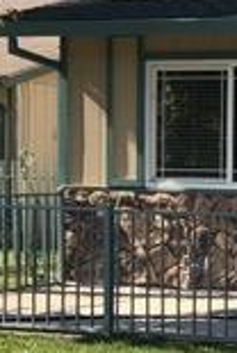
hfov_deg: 9.6
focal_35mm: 120
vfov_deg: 17.0
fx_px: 1180
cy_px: 210
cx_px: 640
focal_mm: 3.99
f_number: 1.8
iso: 20
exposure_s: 1/1064
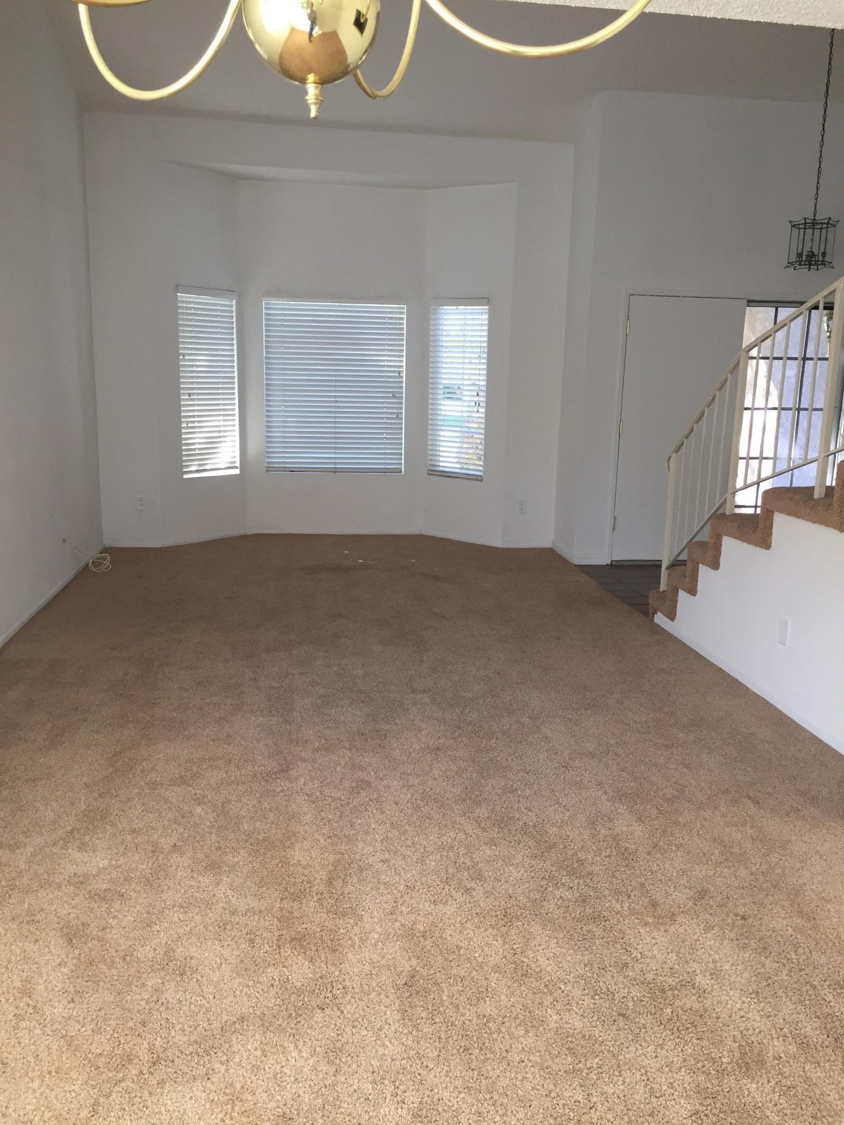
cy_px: 562
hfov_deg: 48.2
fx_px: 943
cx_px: 422
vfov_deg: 61.7
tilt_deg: -10.2
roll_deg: -2.1
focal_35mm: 29
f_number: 2.2
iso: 40
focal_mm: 4.15
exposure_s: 1/30
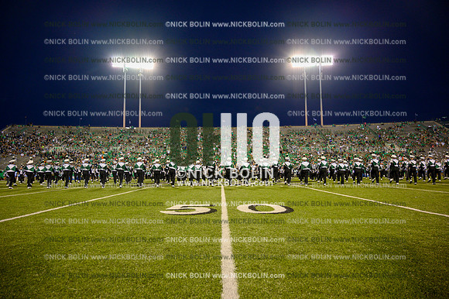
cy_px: 150
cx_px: 224
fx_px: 299
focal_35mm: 24
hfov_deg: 73.8
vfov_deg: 53.1
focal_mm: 24
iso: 2000
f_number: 4
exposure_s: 1/200
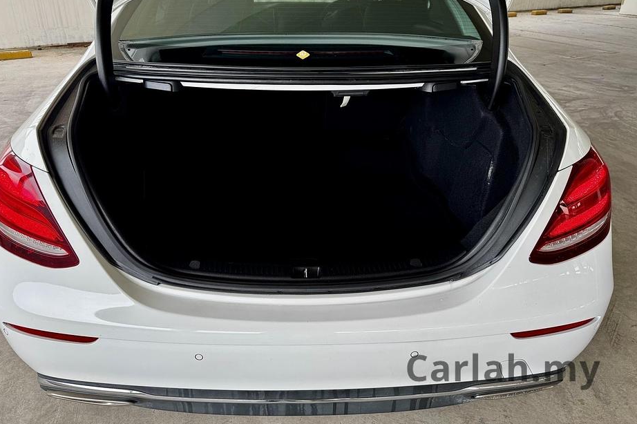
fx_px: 460
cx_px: 306
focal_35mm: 26
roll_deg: -0.3
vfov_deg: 49.3
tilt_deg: -24.9
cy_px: 179
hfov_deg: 69.4
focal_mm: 6.76
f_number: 1.78
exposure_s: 1/121
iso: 50
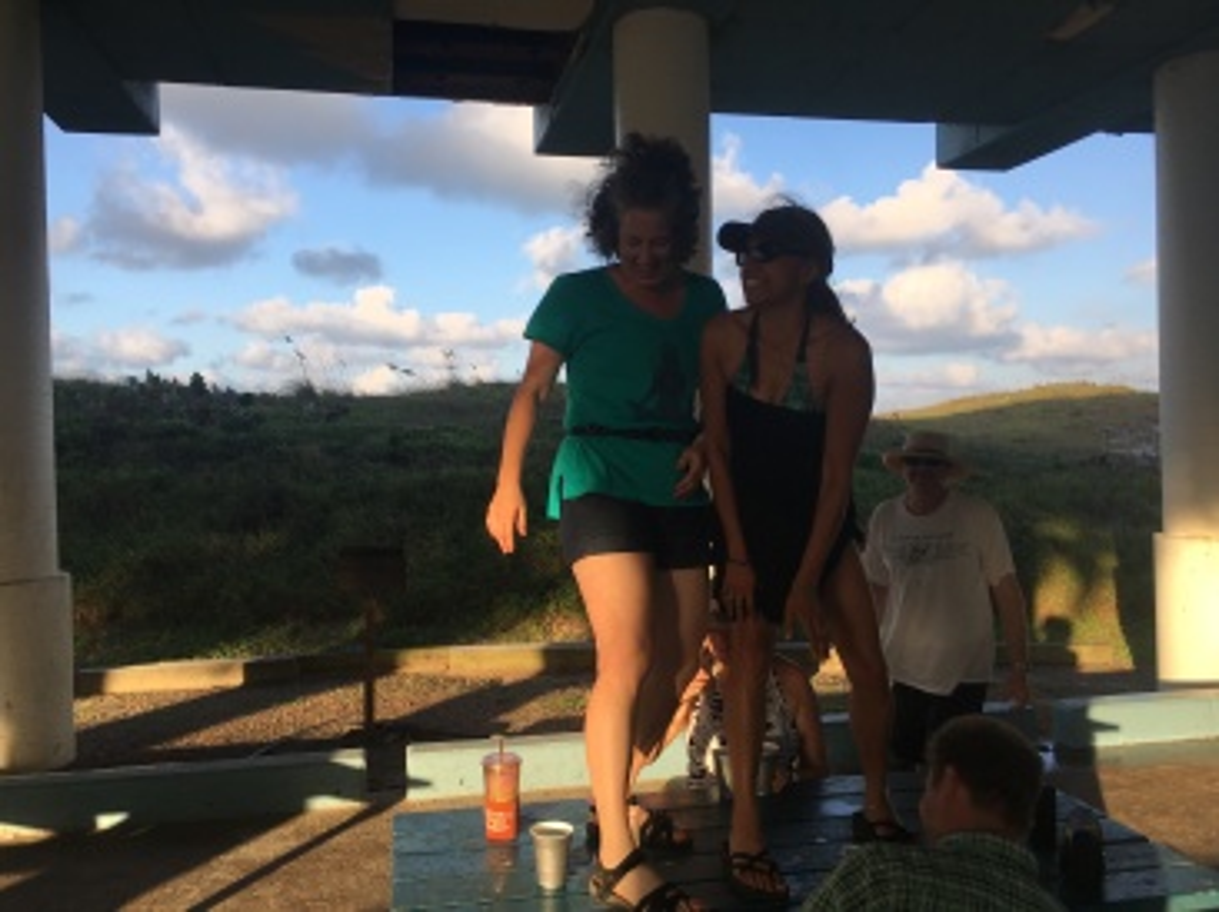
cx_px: 610
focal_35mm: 29
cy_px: 456
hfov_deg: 61.7
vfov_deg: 48.2
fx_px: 1021
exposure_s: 1/553
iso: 25
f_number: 2.2
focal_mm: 4.15
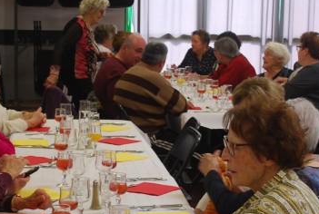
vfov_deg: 13.9
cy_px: 119
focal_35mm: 99
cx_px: 113
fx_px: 881
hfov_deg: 20.5
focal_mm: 29
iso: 200
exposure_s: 1/30
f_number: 4.8
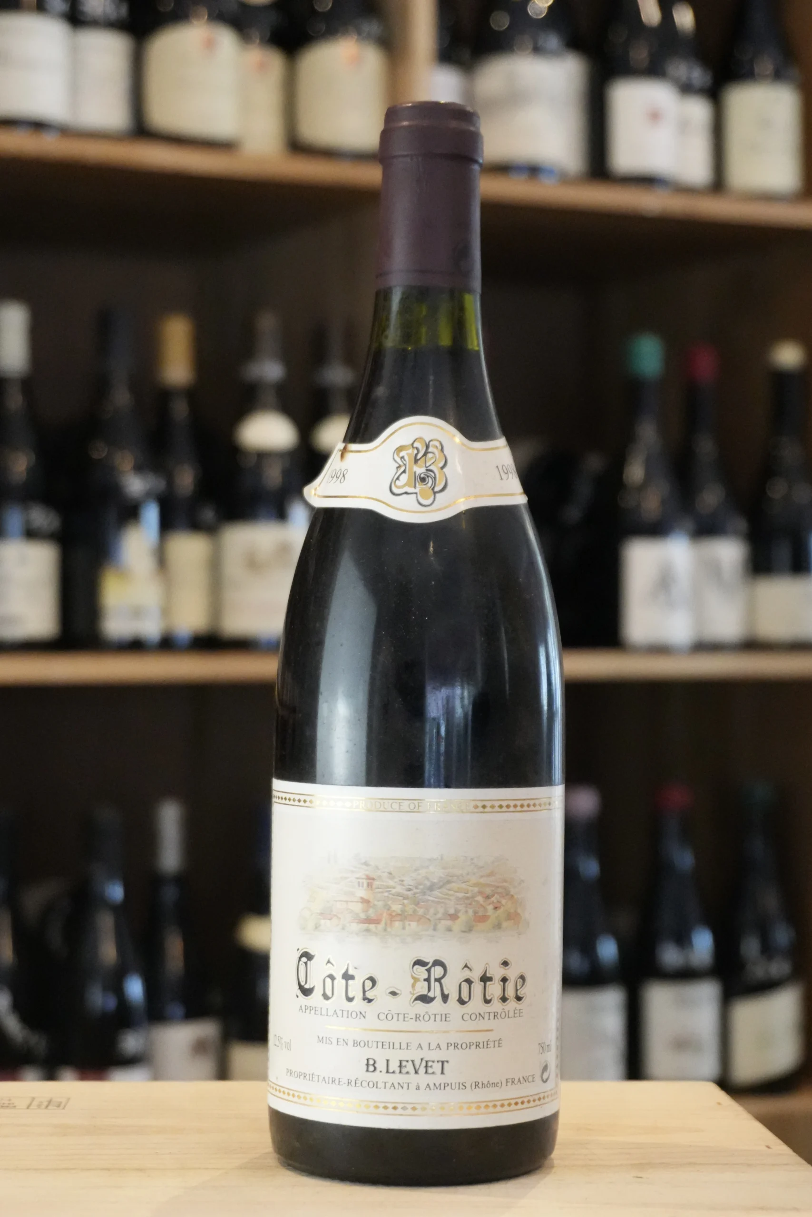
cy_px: 608
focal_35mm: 64
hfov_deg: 21.1
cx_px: 406
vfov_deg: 31.2
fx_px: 2182
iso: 6400
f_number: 5.6
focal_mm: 43
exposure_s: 1/125
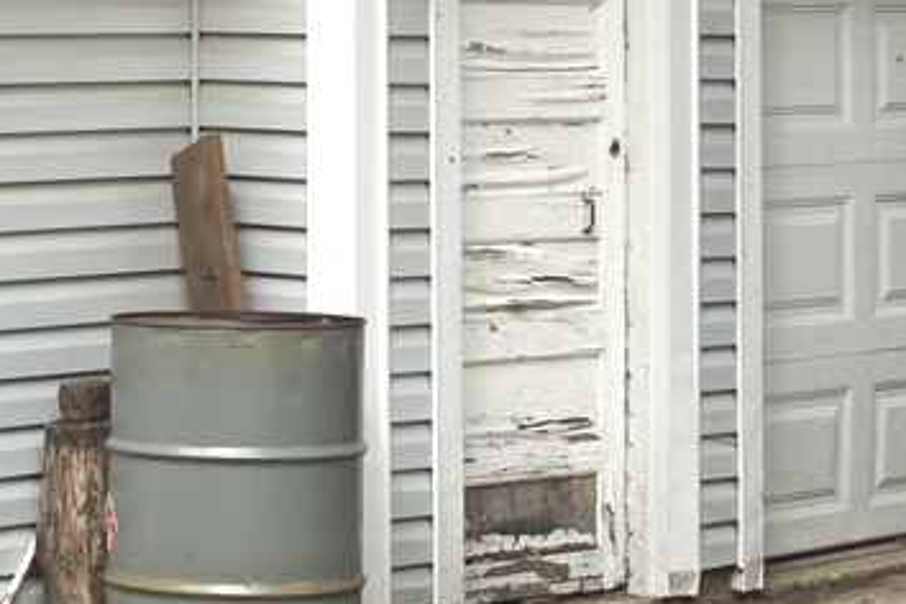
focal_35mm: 151
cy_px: -31
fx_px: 3800
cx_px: 61
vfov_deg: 9.0
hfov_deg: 13.5
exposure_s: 1/200
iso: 100
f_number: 7.1
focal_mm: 22
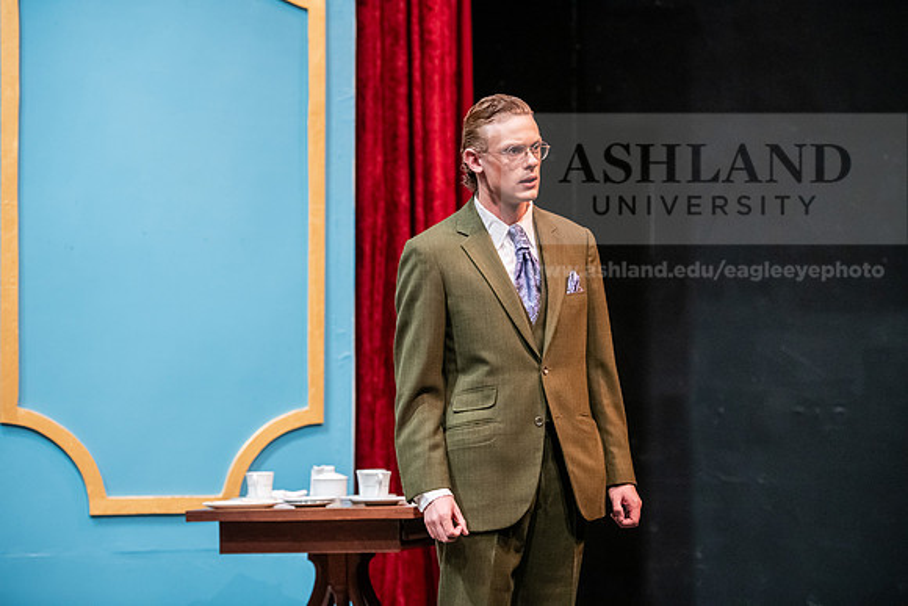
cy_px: 303
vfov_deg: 12.2
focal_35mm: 112
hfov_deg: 18.3
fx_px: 2825
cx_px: 454
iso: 3200
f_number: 3.2
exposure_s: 1/200
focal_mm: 112
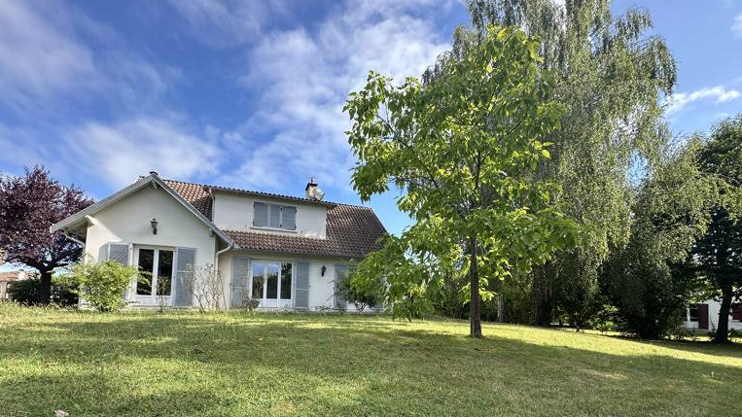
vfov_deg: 64.9
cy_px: 286
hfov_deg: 99.4
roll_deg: -1.4
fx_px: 315
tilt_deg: +4.9
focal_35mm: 16
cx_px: 371
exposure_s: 1/481
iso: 40
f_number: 2.2
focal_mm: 2.22
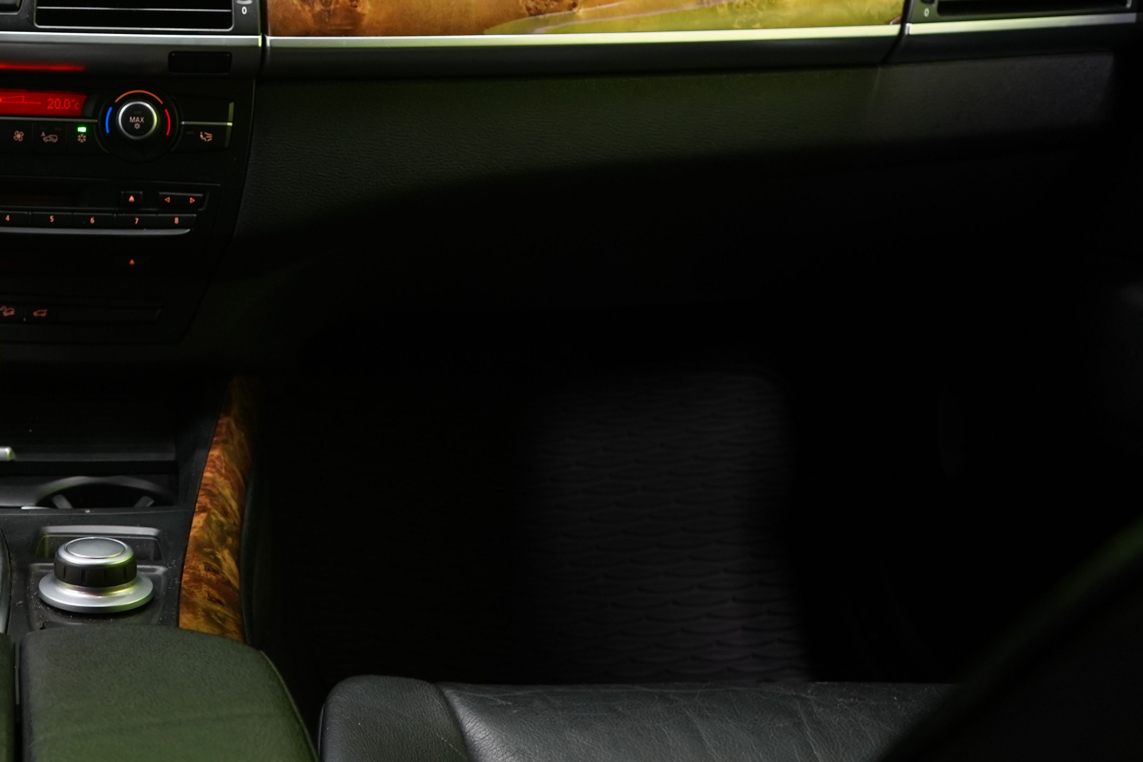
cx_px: 22
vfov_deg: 23.5
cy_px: 75
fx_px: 1778
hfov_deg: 32.9
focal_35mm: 56
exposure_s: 1/25
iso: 1250
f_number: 5
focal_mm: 28
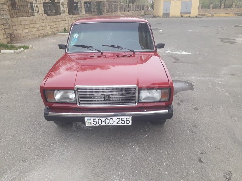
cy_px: 90
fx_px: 189
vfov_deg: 51.4
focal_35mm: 27
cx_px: 121
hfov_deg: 65.3
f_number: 1.9
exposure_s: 1/273
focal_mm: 3.6
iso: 40
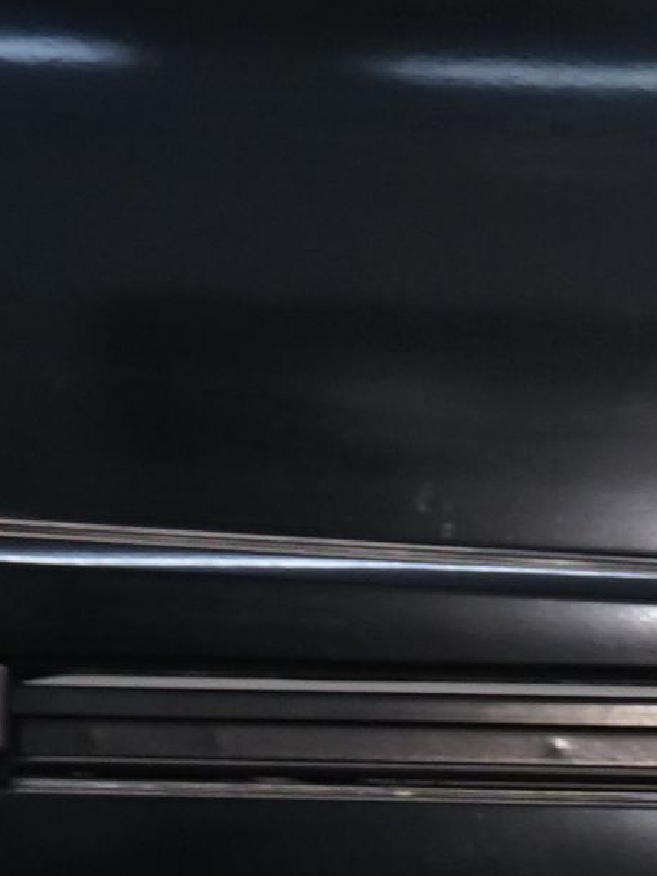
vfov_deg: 3.7
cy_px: 964
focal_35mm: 531
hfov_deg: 2.7
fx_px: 13438
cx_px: 2887
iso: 250
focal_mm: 56
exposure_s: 1/25
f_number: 5
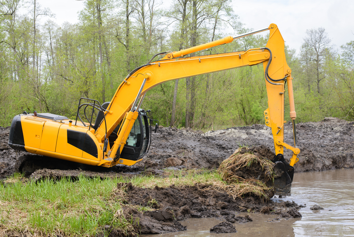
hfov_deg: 39.6
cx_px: 177
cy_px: 118
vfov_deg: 27.0
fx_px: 492
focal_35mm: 50
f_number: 8
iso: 200
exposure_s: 1/200
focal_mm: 50
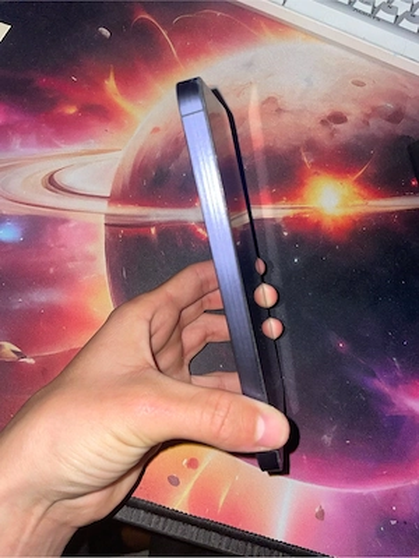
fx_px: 420
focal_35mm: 26
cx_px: 210
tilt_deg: -70.3
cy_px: 279
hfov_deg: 53.1
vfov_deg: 67.3
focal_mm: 4.2
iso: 32
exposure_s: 1/54
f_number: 1.6
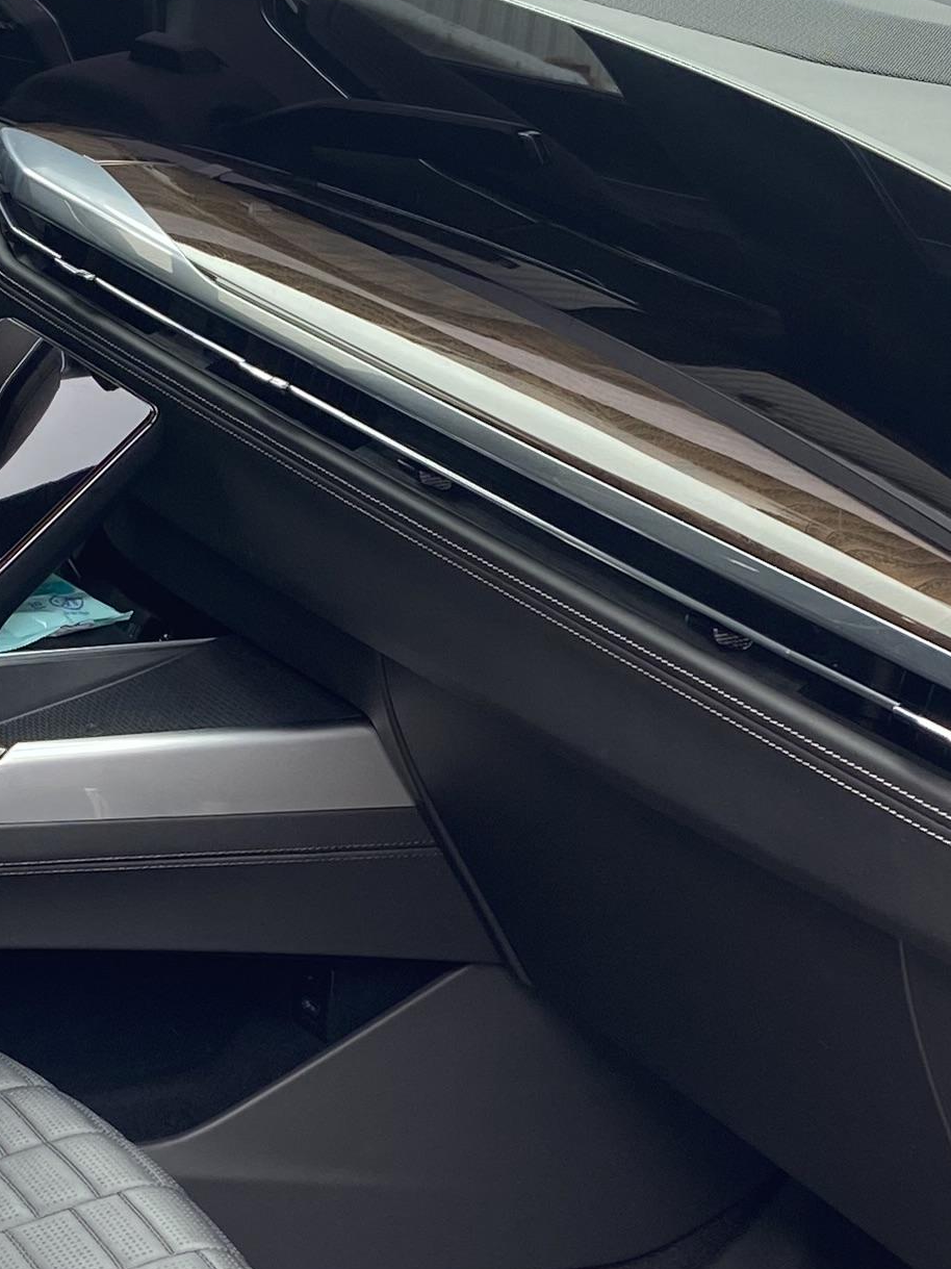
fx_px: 3151
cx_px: 335
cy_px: 900
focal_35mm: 86
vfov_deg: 22.6
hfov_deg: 17.1
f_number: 1.8
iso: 32
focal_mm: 4.25
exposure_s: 1/195
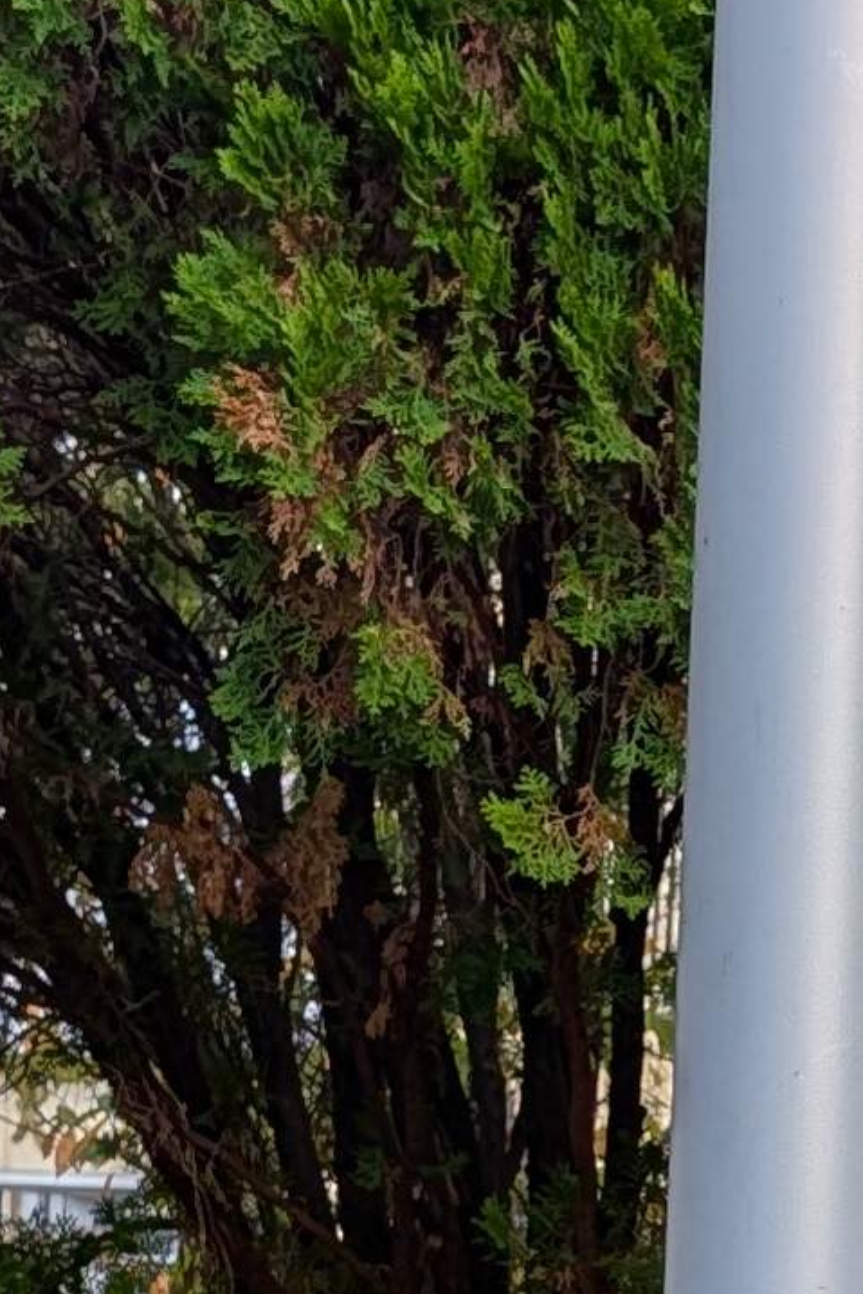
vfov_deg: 13.9
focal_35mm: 142
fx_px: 5103
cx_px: 805
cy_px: 1647
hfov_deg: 9.6
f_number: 1.68
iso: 18
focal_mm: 6.9
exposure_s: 1/160
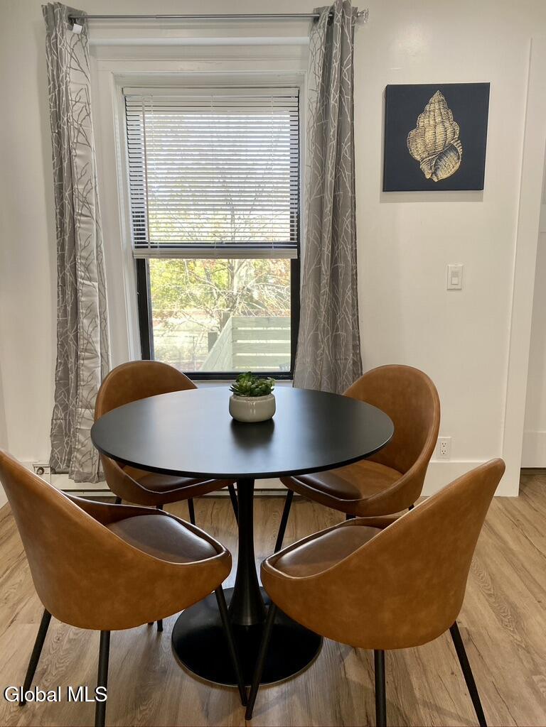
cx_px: 273
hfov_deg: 53.1
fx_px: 547
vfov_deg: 67.3
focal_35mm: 26
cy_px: 364
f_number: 1.8
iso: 80
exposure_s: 1/120
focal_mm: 4.25
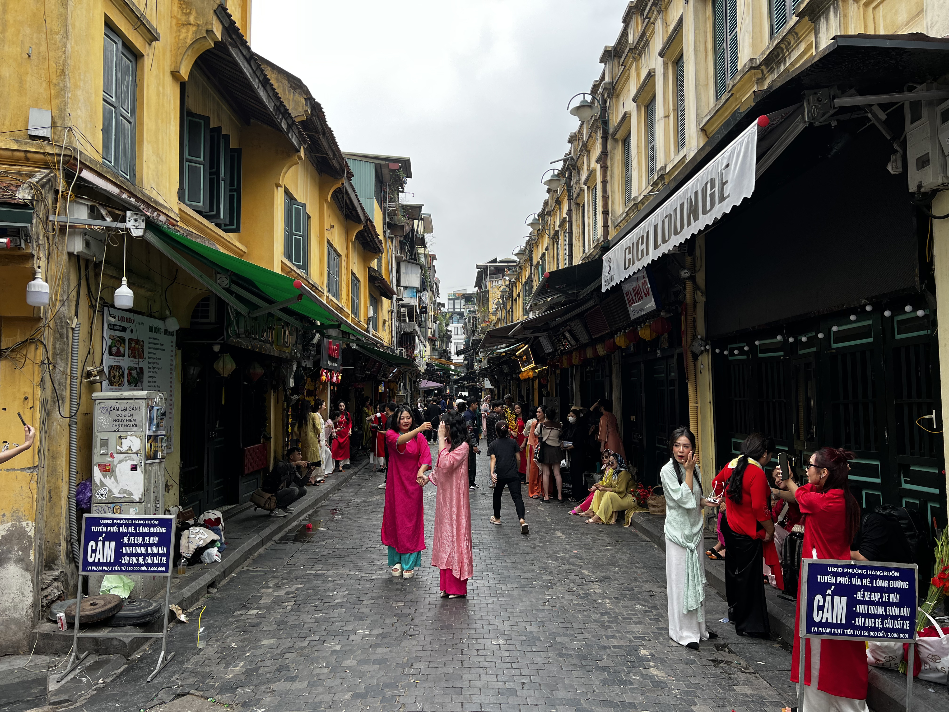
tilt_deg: +3.6
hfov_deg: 67.3
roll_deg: +0.8
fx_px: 713
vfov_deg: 53.1
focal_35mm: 26
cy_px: 356
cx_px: 474
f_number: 1.5
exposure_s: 1/433
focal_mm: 5.7
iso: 50
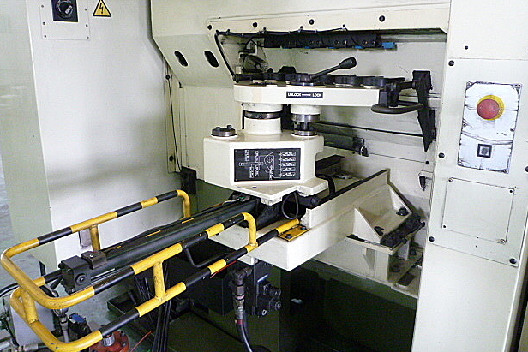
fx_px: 396
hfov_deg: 67.4
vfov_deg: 47.9
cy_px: 157
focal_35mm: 27
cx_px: 263
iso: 400
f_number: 2.8
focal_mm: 4.5
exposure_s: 1/8
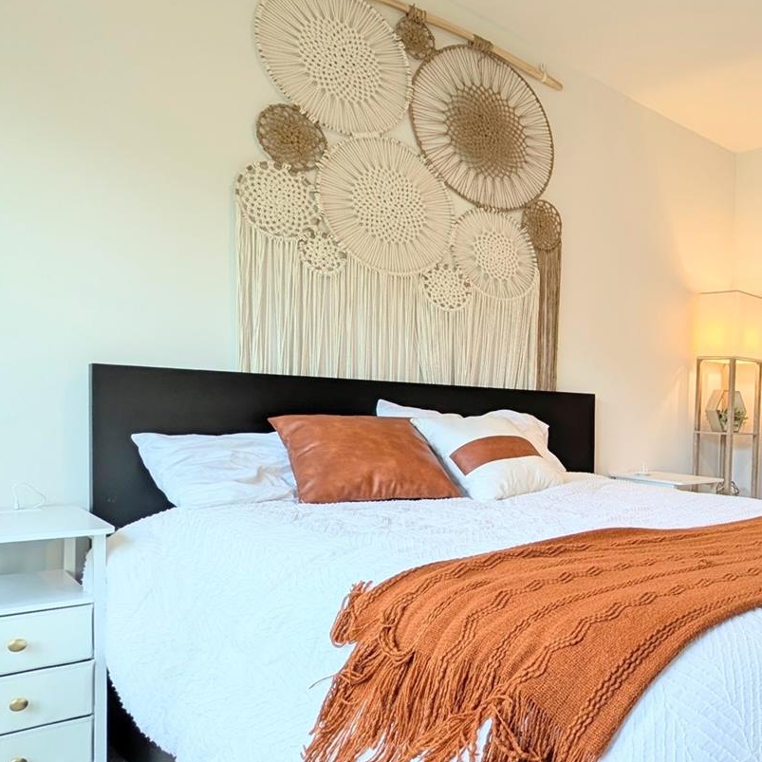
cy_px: 435
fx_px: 672
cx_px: 781
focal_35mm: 27
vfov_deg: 58.8
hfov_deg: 47.7
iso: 41
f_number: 1.95
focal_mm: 2.23
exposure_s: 1/60
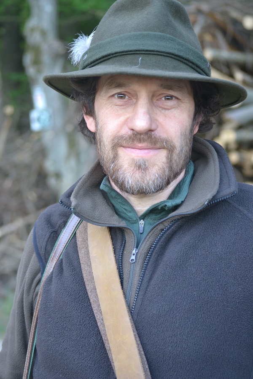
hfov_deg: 16.6
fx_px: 870
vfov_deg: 24.6
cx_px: 126
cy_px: 190
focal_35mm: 82
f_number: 4
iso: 220
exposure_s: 1/30
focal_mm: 55
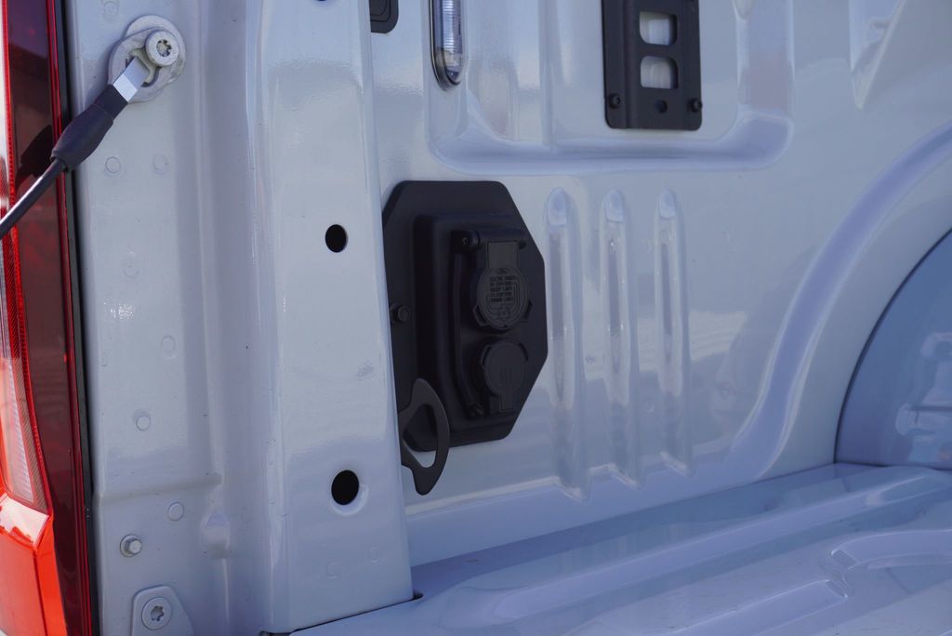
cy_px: 318
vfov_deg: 27.3
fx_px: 1310
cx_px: 476
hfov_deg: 39.9
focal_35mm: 50
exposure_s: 1/80
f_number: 7.1
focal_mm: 33
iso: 100
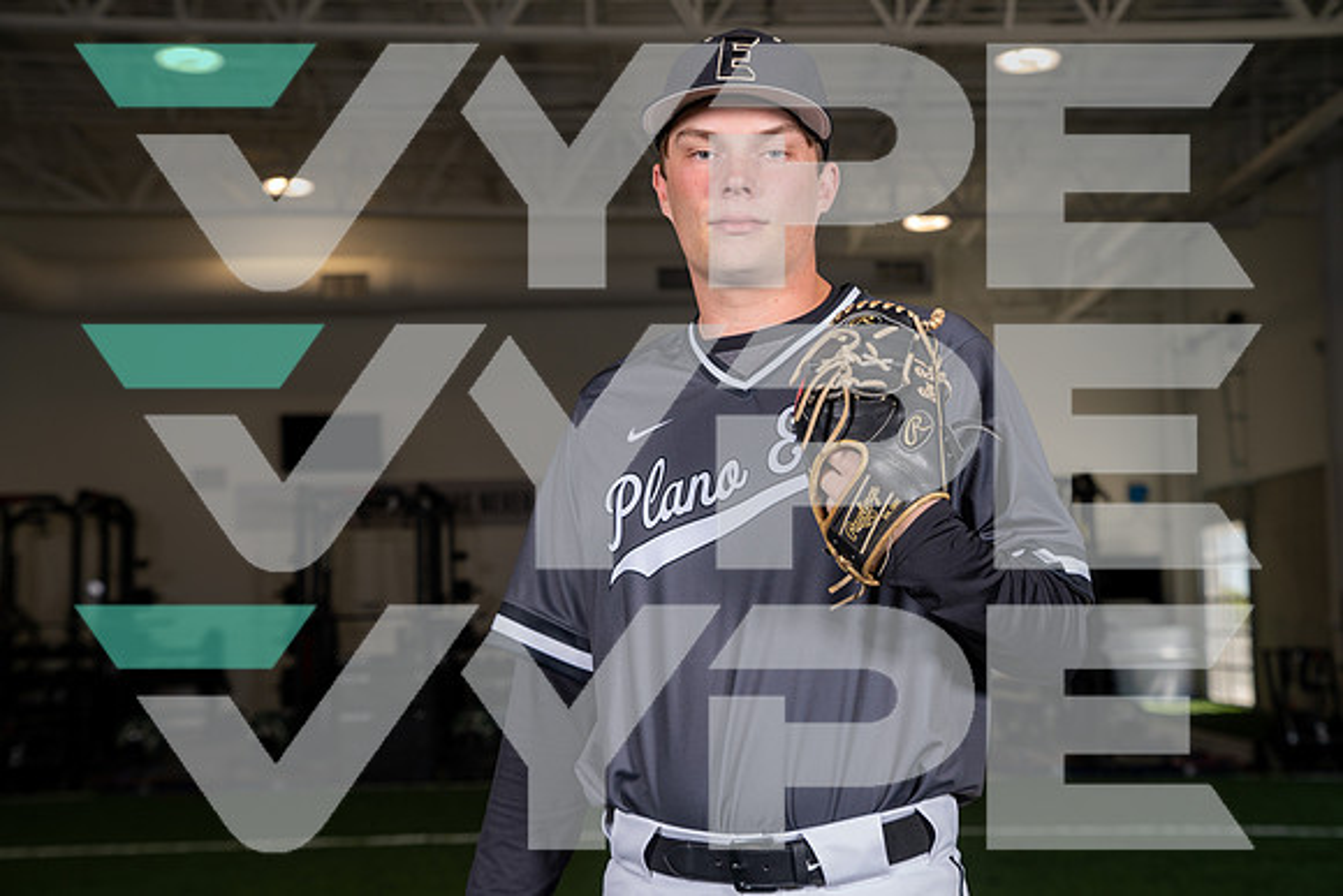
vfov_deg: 21.3
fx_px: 2388
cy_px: 448
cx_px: 672
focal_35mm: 64
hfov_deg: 31.4
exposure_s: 1/200
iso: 200
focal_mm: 64
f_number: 5.6
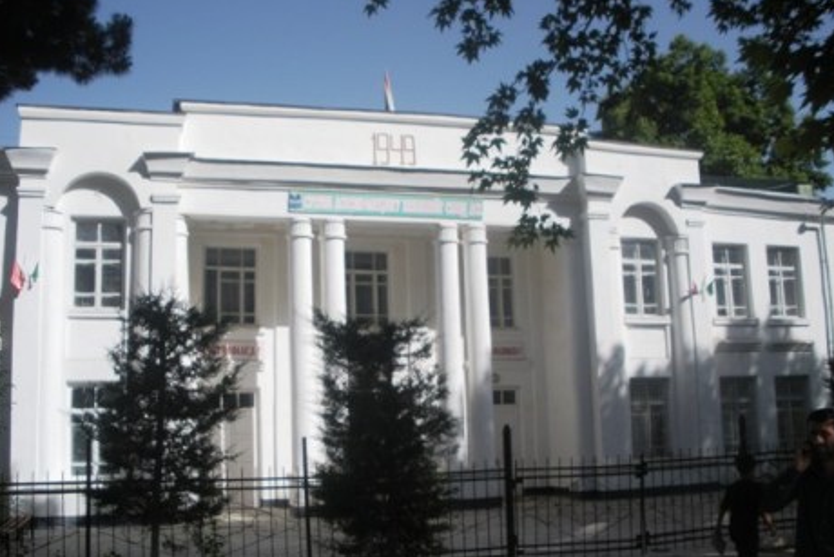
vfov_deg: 35.1
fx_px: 881
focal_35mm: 38
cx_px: 416
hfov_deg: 50.7
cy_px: 301
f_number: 3.5
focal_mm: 6.3
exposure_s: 1/958
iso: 64
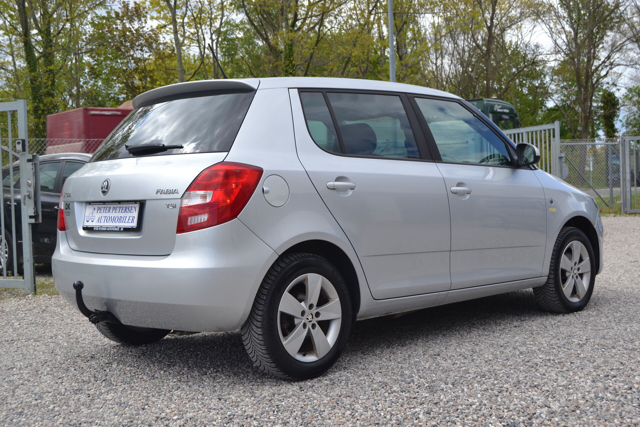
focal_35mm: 46
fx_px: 827
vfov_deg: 28.9
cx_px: 320
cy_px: 214
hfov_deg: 42.3
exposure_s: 1/200
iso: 100
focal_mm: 31
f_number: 7.1
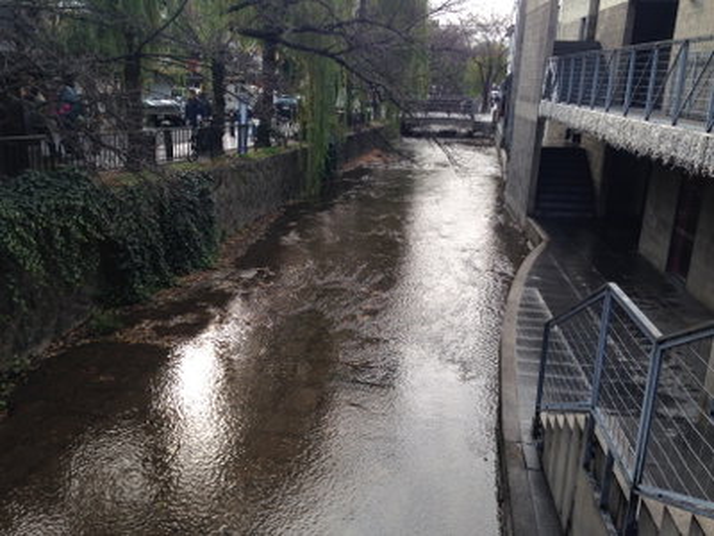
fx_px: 681
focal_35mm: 33
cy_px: 268
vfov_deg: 42.9
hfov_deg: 55.4
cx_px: 357
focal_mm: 4.12
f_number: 2.4
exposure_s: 1/401
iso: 50
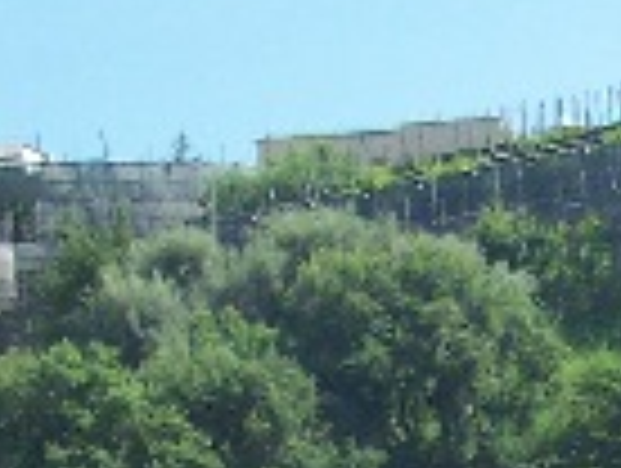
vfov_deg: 6.5
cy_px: 1071
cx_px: 1197
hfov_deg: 8.6
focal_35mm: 220
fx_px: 3954
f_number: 2.8
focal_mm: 8
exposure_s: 1/700
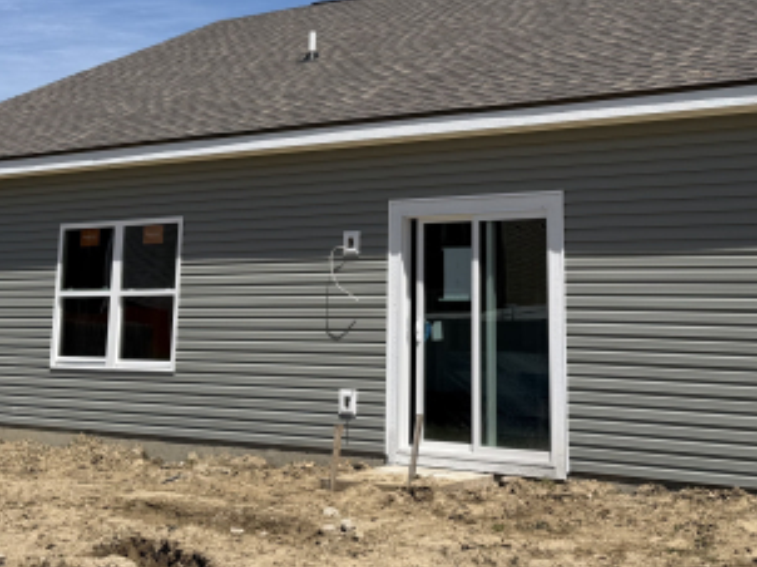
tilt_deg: +11.0
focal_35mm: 53
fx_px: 1158
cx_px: 417
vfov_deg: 26.8
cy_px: 88
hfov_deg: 36.2
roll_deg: -0.5
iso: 80
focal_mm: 6.76
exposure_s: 1/7353
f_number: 1.78
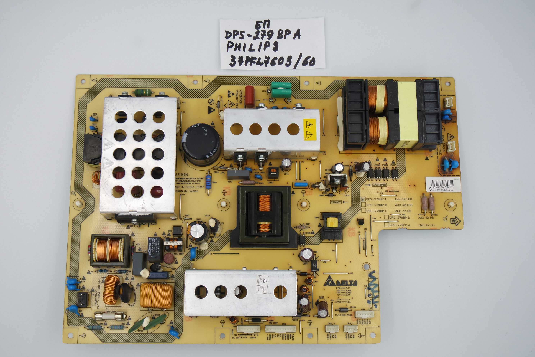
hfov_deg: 41.1
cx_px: 268
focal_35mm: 48
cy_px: 178
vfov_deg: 28.1
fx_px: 713
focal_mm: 18
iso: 160
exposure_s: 1/125
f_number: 5
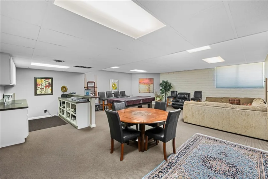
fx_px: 112
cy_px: 90
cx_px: 134
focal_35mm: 15
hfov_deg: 100.4
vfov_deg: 77.3
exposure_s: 1/1.43
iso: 800
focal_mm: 15
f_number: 8
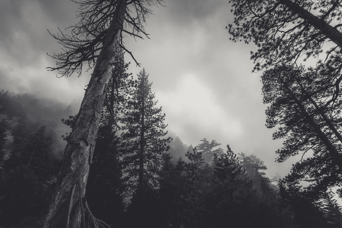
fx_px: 162
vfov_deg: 70.5
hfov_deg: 93.3
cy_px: 114
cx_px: 171
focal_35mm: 17
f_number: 20
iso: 250
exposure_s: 1/400
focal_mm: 17
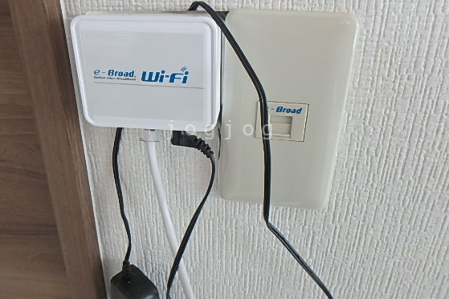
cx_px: 222
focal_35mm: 25
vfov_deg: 51.2
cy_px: 130
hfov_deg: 71.5
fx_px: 312
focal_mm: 3.7
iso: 320
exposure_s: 1/30
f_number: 3.5
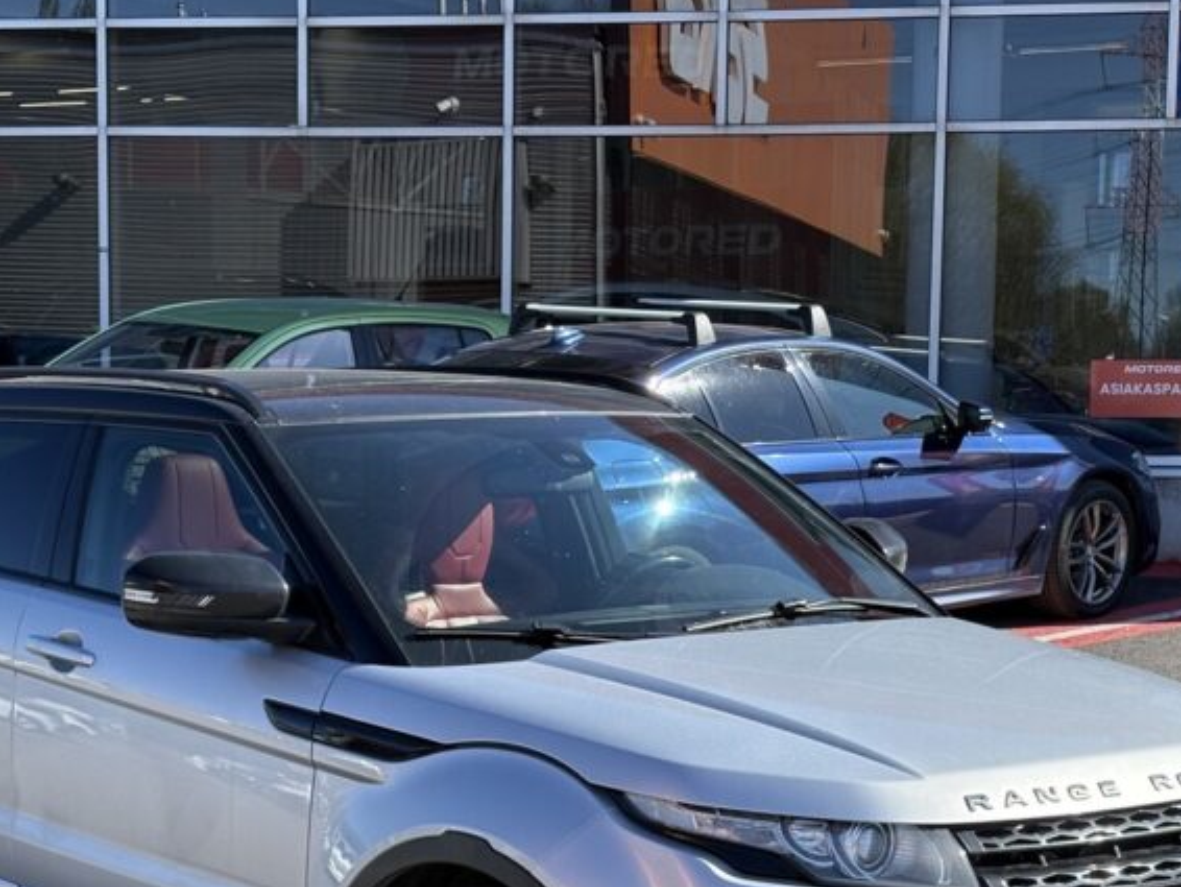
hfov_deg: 20.8
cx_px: 528
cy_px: 793
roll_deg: -0.1
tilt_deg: -6.9
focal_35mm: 94
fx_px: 3208
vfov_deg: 15.6
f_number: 1.6
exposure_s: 1/1709
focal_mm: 5.96
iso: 32
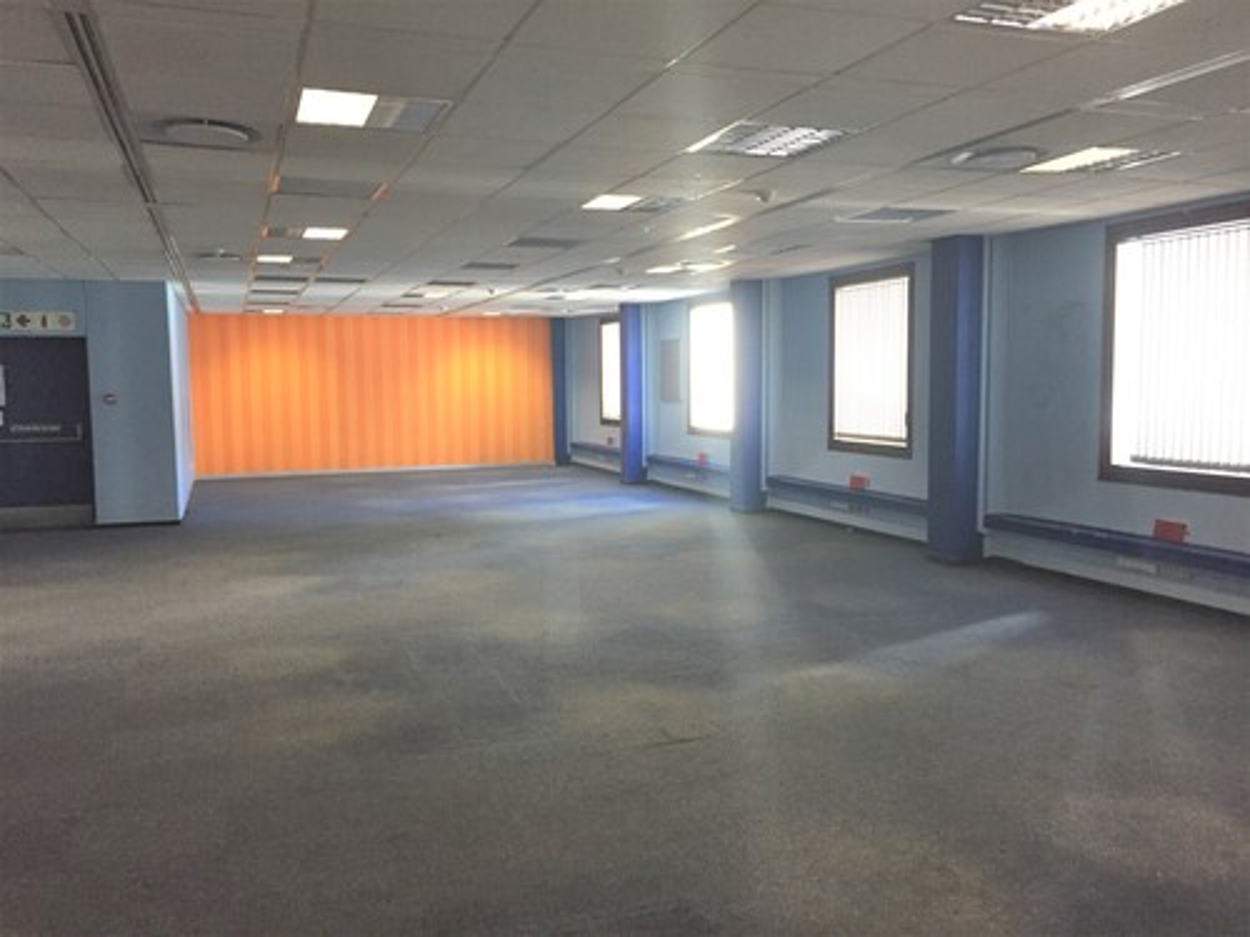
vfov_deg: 48.2
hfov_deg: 61.7
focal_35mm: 29
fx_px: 1047
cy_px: 468
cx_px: 625
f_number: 2.2
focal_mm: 4.15
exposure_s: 1/20
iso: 250
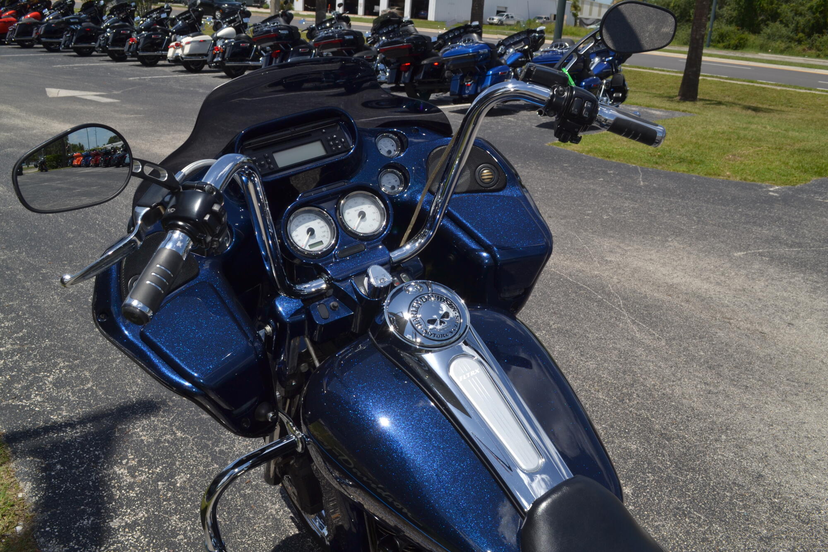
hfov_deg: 57.2
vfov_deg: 40.0
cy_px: 276
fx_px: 759
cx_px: 414
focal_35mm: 33
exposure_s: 1/200
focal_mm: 22
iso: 100
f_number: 11
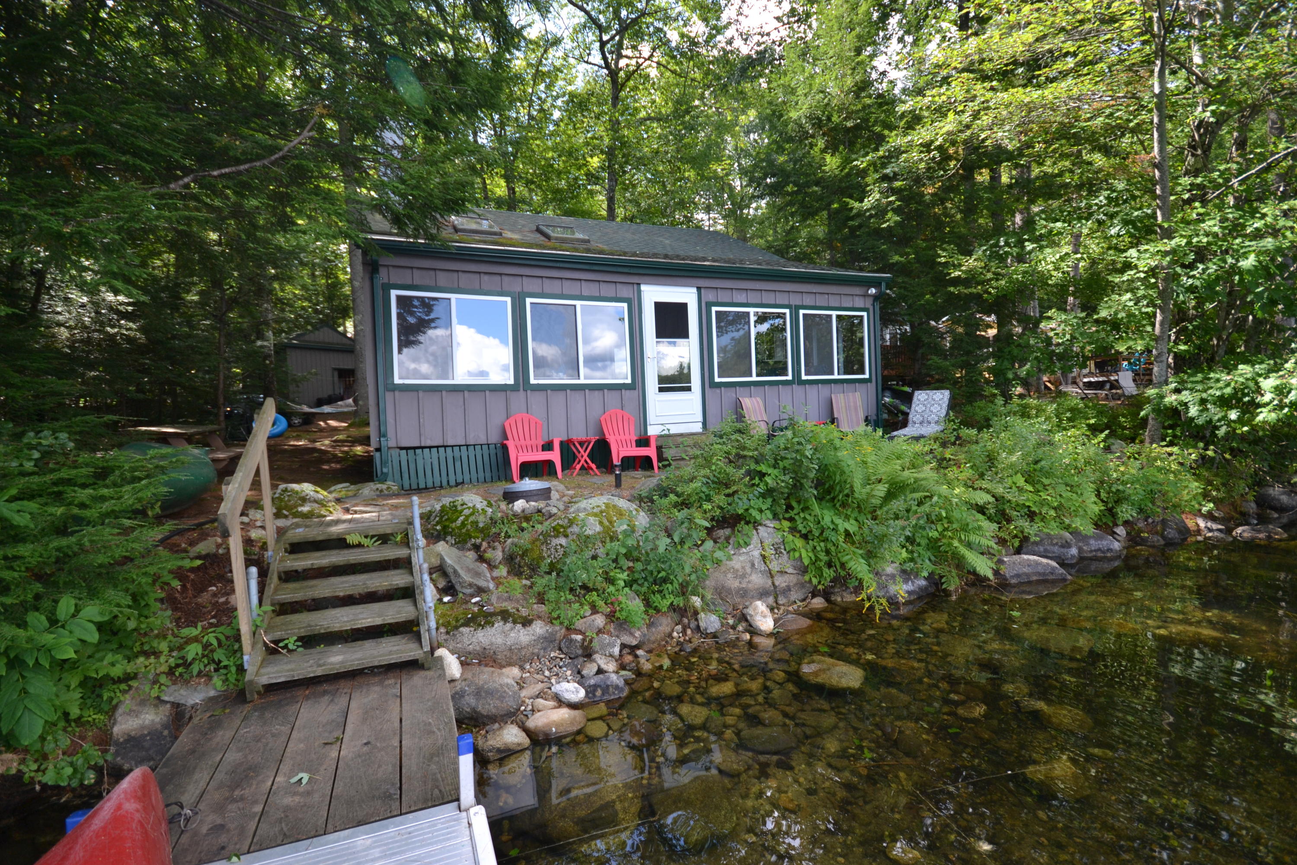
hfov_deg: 100.4
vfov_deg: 77.3
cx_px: 648
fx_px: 540
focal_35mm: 15
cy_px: 432
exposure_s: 1/125
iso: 160
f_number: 5.6
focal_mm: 10
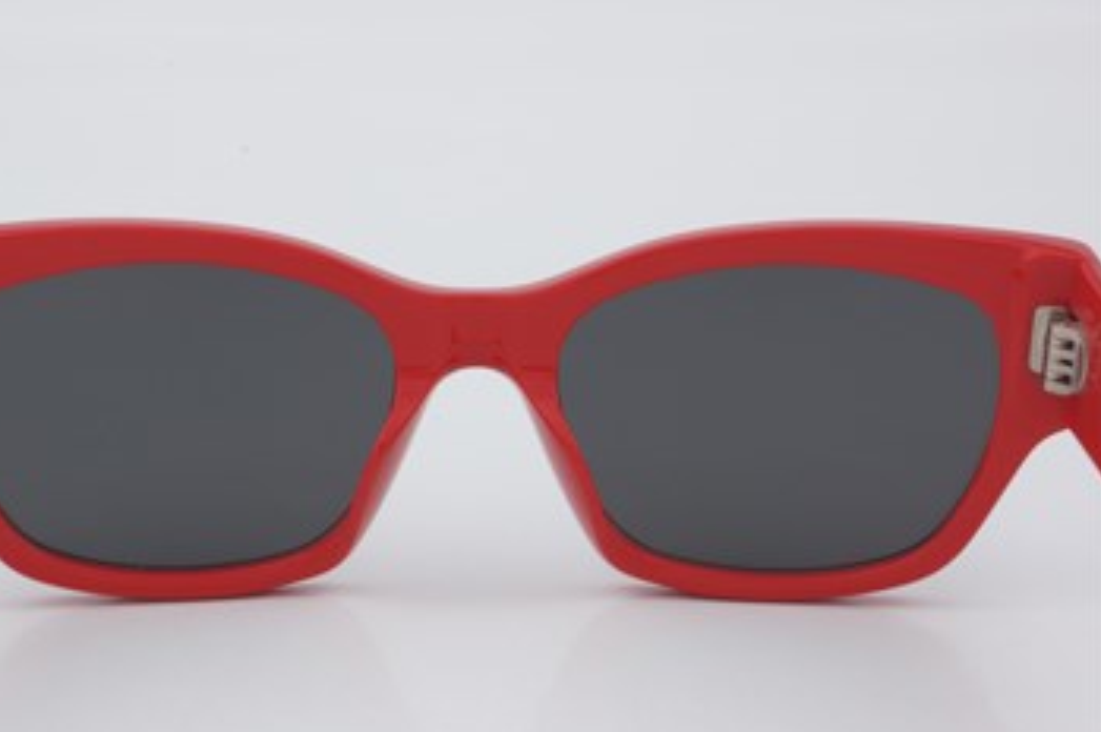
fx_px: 2890
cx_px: 476
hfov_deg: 21.6
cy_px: 385
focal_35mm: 95
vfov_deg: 14.4
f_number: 32
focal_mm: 55
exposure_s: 1/3
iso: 100
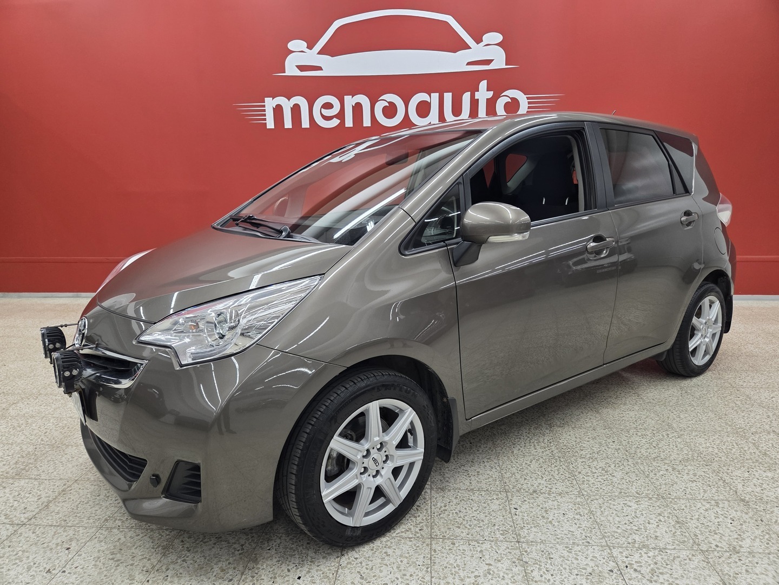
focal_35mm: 23
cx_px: 390
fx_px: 518
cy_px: 292
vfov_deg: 58.9
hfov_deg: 73.9
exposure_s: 1/180
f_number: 1.8
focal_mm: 5.4
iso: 200
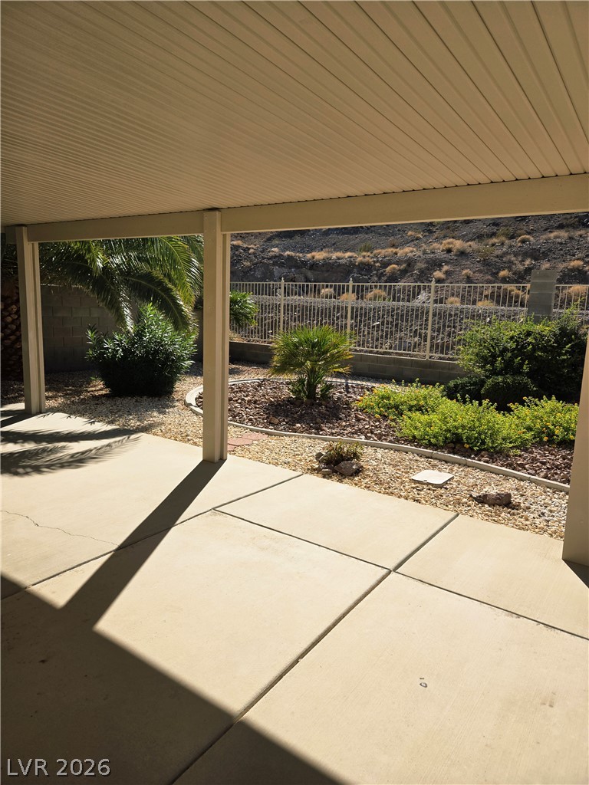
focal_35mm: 23
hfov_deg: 58.9
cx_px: 294
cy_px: 392
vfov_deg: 73.9
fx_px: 522
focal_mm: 5.4
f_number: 1.8
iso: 25
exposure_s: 1/2500
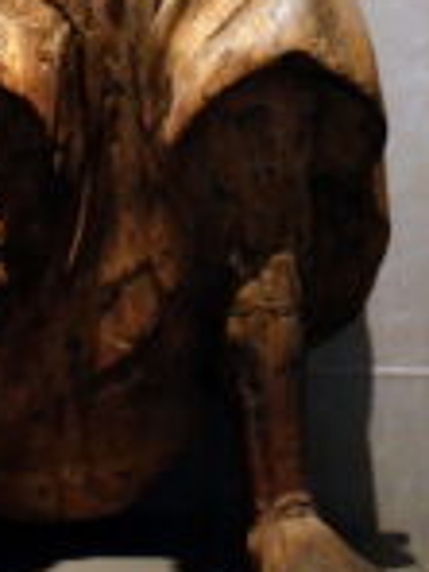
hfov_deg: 10.4
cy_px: -263
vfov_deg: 13.2
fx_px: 2340
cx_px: 37
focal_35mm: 142
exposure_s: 1/30
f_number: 4
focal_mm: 29
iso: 1000
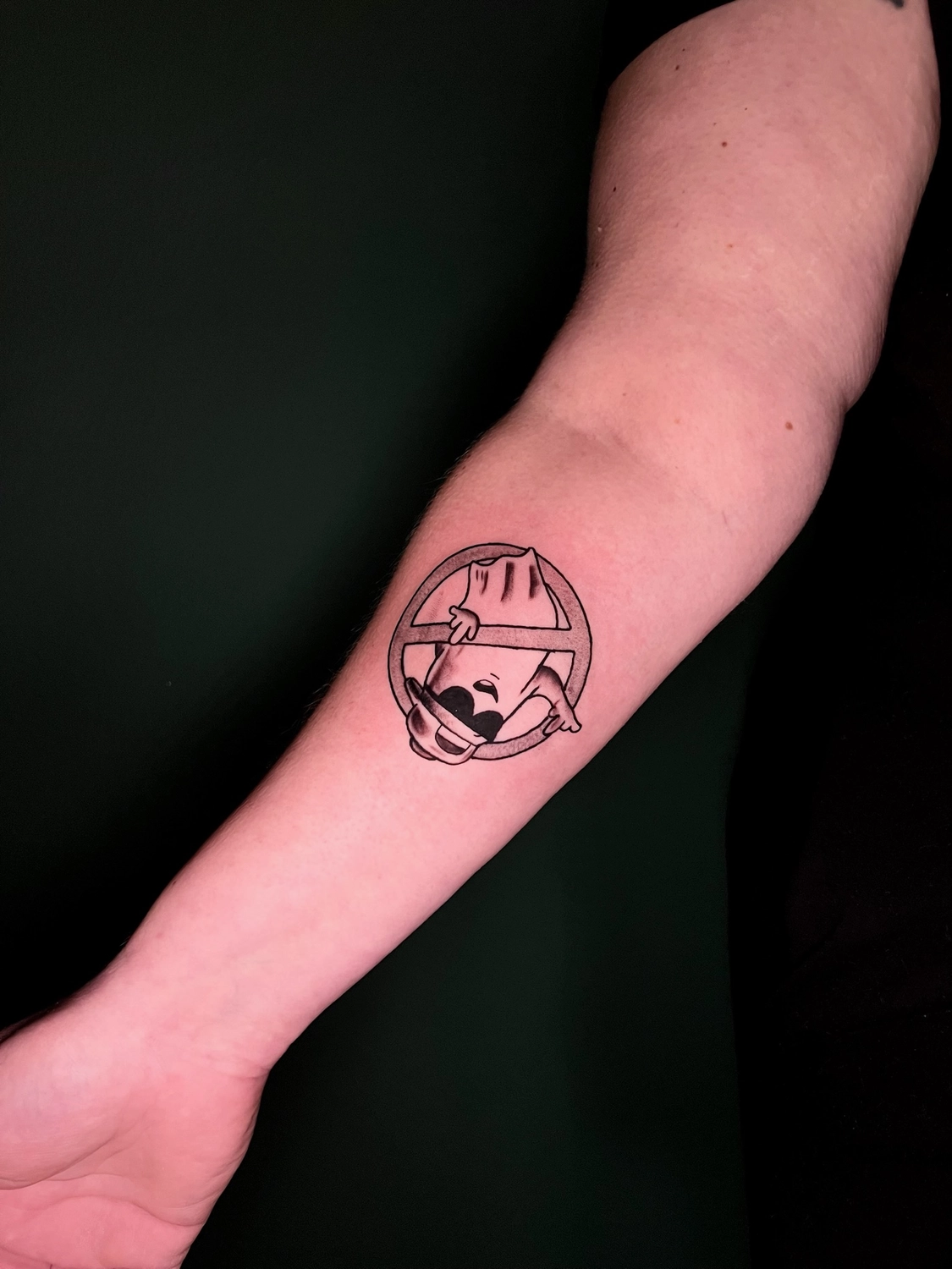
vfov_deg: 67.3
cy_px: 634
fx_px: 953
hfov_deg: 53.1
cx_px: 476
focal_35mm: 26
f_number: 1.5
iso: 125
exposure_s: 1/94
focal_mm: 5.7
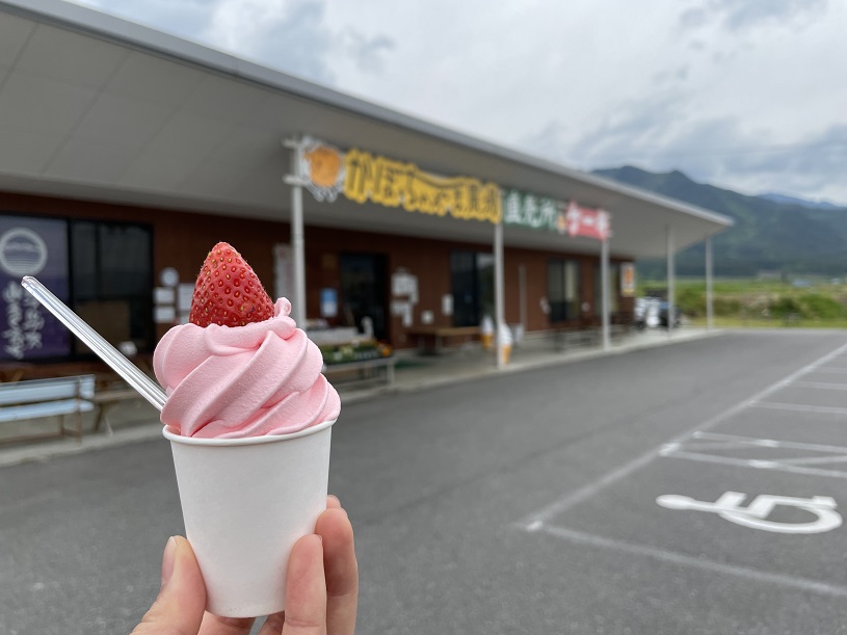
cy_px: 318
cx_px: 424
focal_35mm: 26
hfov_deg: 67.3
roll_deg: +1.1
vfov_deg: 53.1
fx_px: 636
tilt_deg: -0.7
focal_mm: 4.2
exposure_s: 1/1949
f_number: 1.6
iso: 32
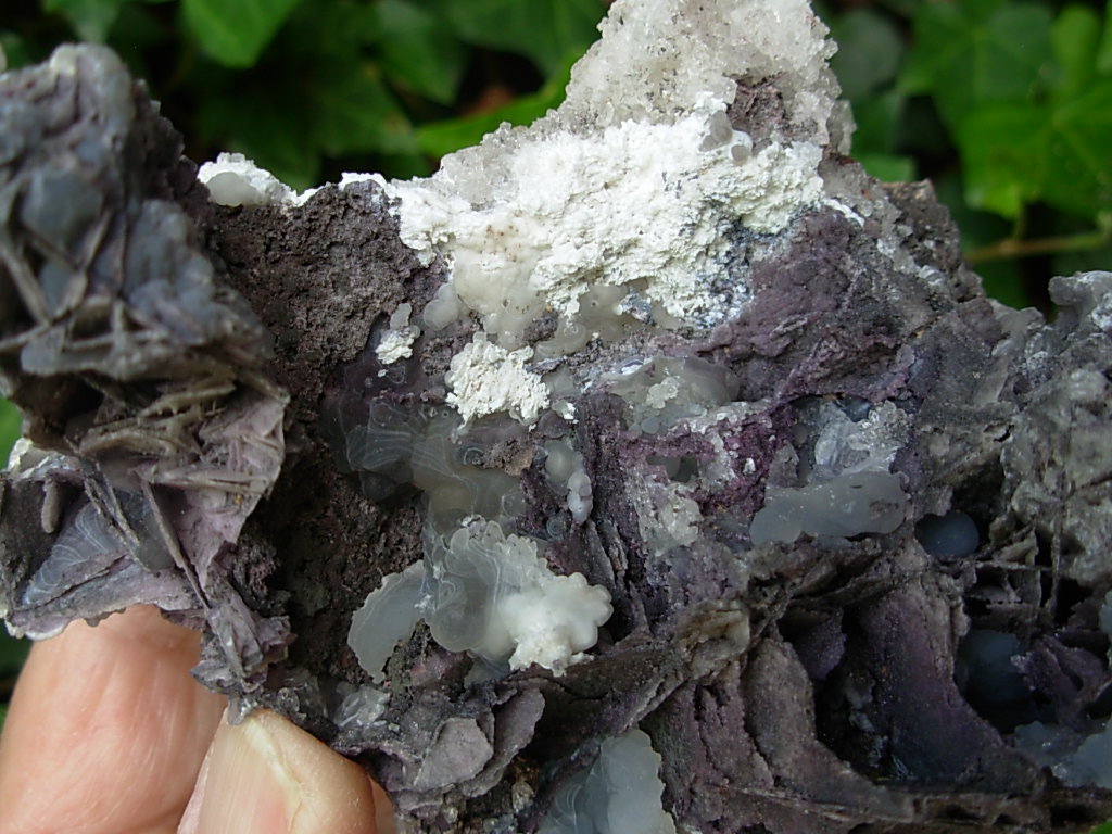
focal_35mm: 38
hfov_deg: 49.0
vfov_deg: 37.7
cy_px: 417
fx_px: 1221
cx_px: 556
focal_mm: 6.3
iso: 50
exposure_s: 1/166
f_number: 2.9
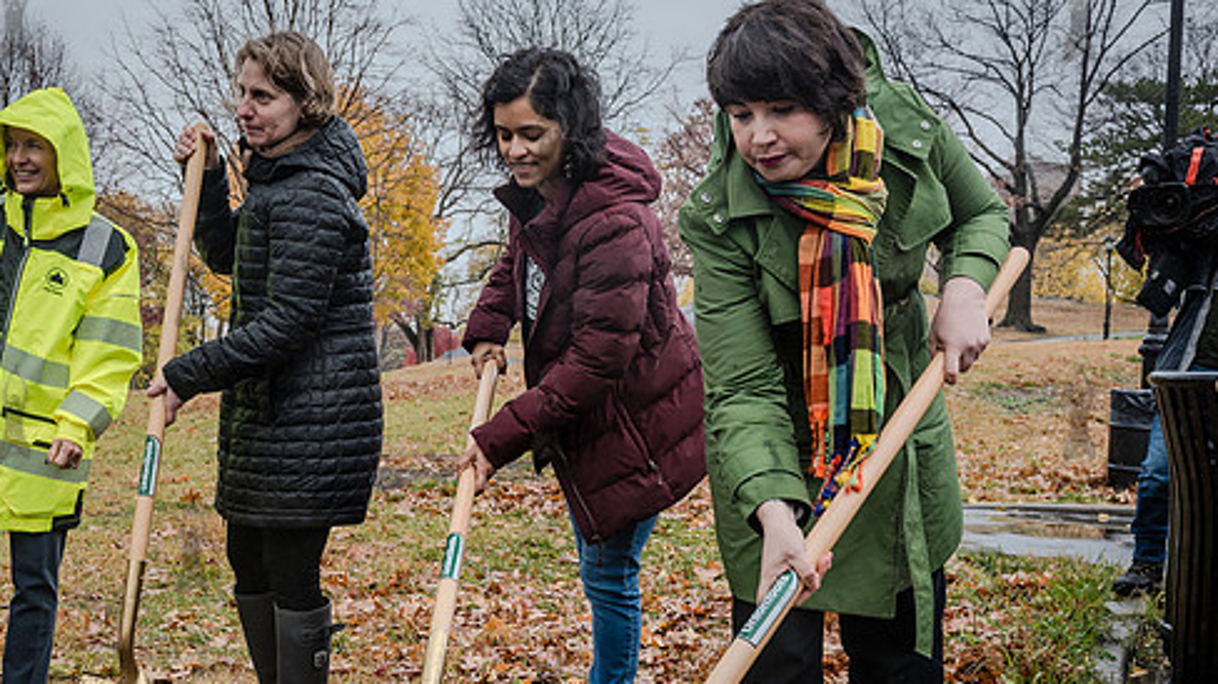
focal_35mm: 44
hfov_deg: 46.1
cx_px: 471
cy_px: 411
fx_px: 1420
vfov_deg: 27.0
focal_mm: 32
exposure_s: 1/400
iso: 500
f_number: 6.3
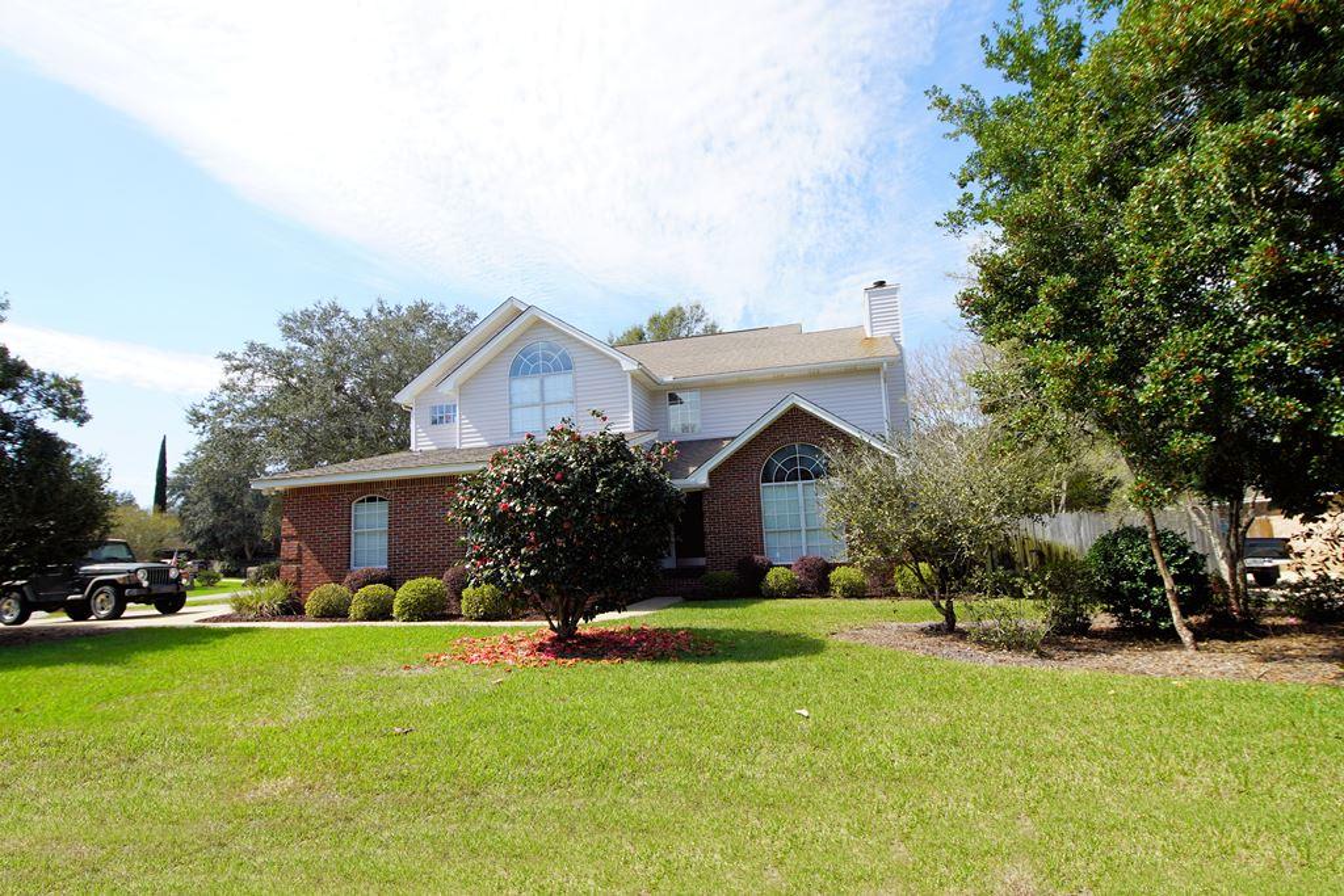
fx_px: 672
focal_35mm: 18
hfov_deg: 90.0
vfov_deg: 67.4
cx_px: 672
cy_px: 448
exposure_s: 1/100
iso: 100
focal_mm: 12
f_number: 8
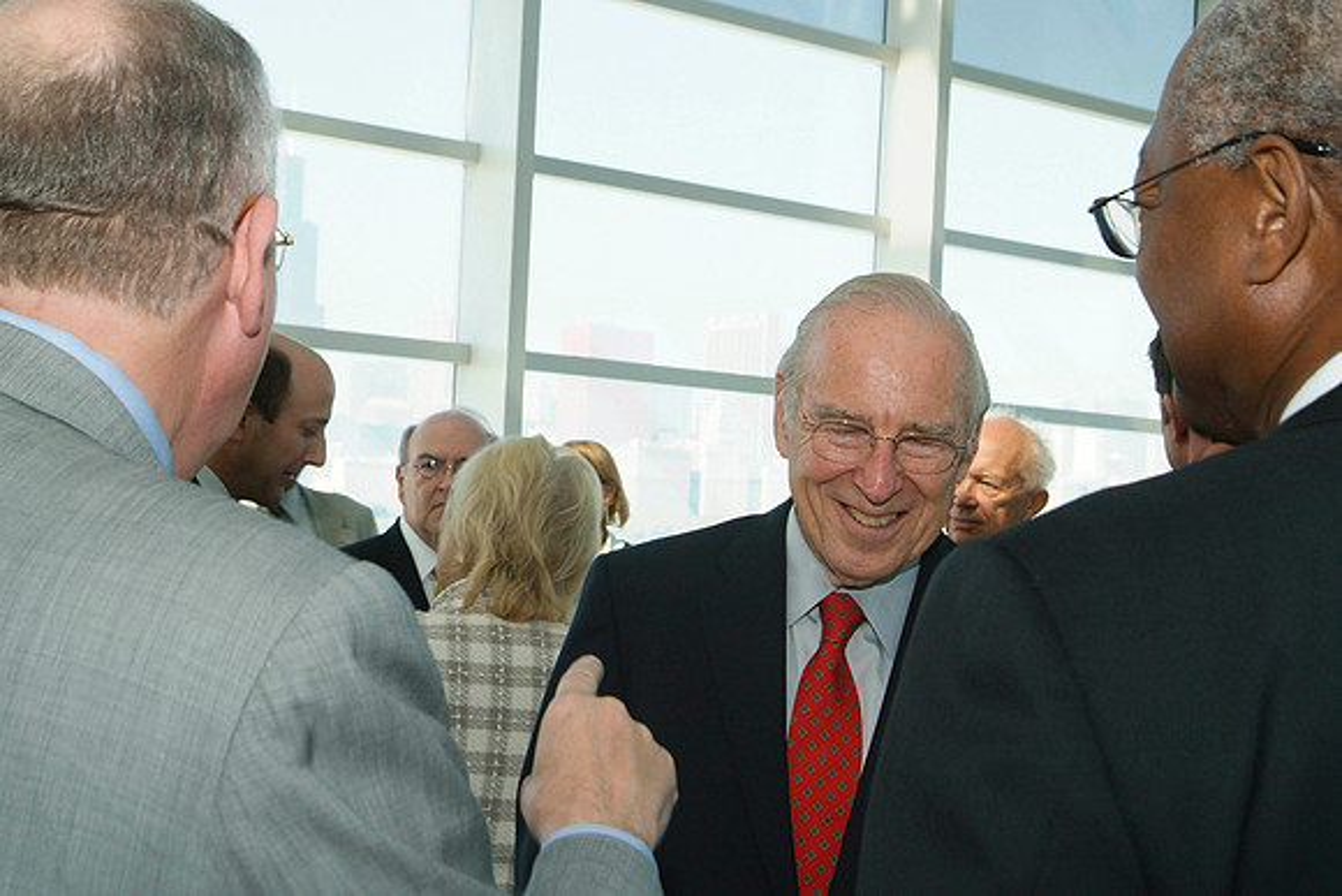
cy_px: 448
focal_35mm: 60
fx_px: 2237
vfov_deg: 22.6
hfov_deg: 33.4
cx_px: 671
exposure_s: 1/60
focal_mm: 40
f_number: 11
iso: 800
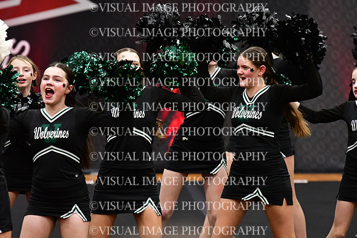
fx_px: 2976
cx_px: 178
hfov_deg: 6.9
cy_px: 119
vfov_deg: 4.6
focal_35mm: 300
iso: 5000
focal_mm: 200
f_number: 3.5
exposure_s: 1/500
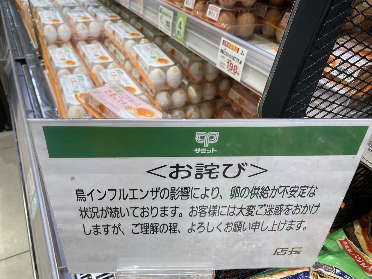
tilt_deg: -34.7
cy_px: 140
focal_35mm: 28
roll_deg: -2.8
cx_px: 186
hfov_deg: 63.4
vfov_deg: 49.7
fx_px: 301
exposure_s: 1/121
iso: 64
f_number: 1.8
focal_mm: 3.99
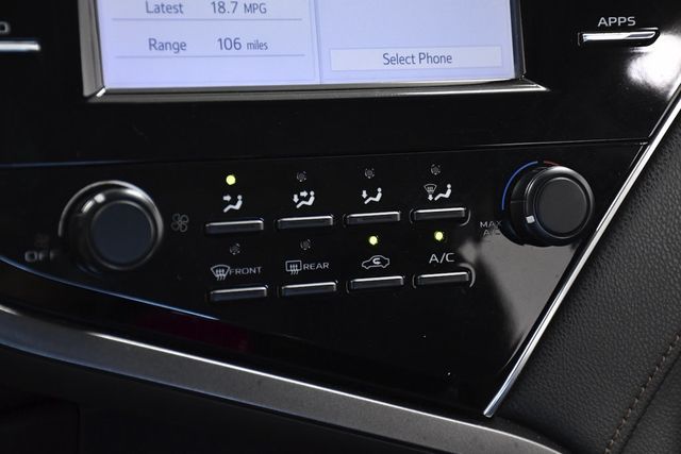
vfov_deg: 14.7
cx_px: 340
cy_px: 227
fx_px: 1760
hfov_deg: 21.9
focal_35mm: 93
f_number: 5
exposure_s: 1/250
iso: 2500
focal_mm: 62
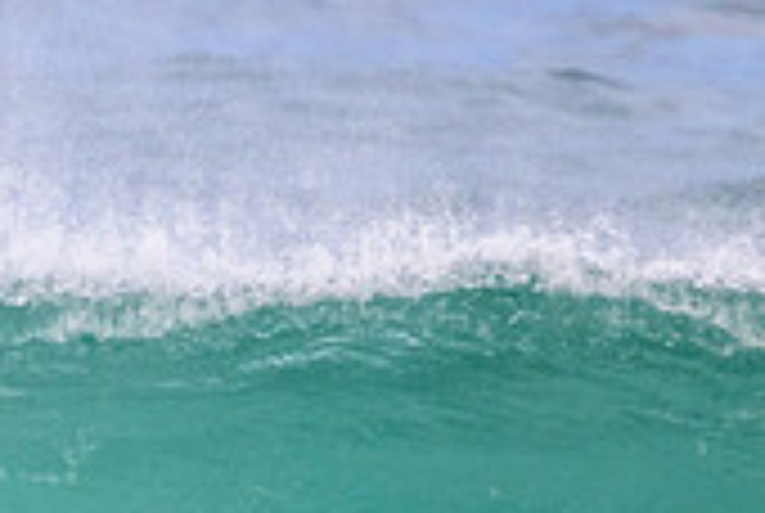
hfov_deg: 0.8
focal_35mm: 2725
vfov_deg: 0.5
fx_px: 58007
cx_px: -400
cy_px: 781
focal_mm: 800
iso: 1800
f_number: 11
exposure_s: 1/2000
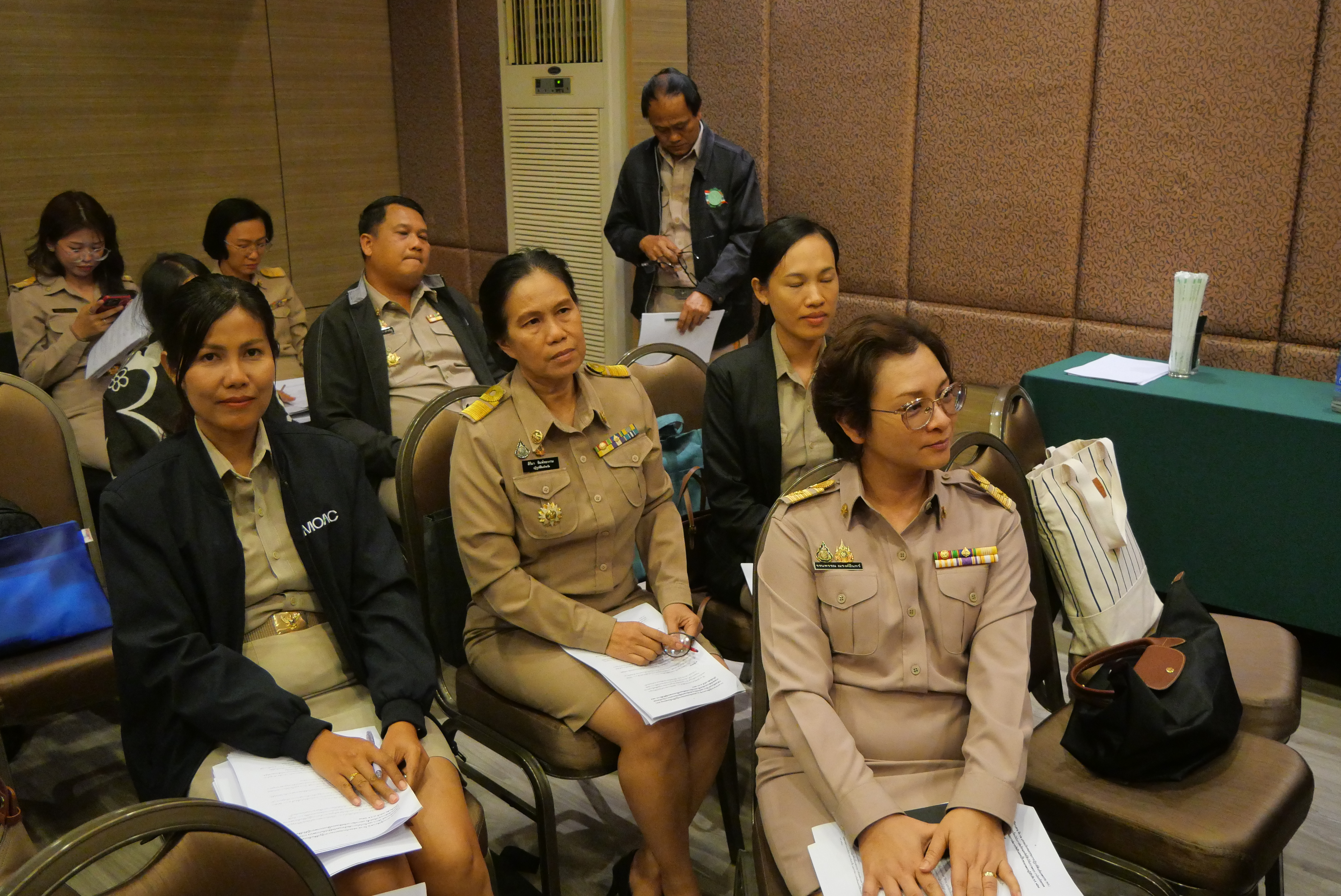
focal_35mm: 31
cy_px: 448
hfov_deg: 60.3
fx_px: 1155
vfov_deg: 42.4
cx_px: 670
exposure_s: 1/100
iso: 3200
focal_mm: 15
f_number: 3.7
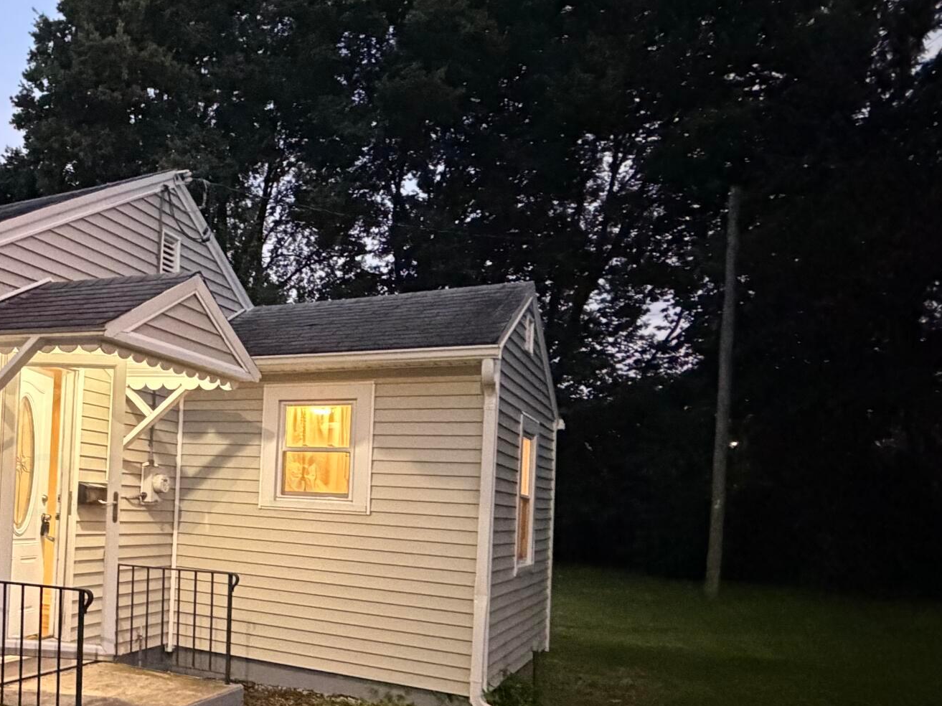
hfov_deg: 50.7
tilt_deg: +1.0
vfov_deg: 43.4
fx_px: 871
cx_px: 105
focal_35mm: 32
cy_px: 484
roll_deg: -2.3
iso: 1250
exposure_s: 1/40
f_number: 2.2
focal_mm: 2.22
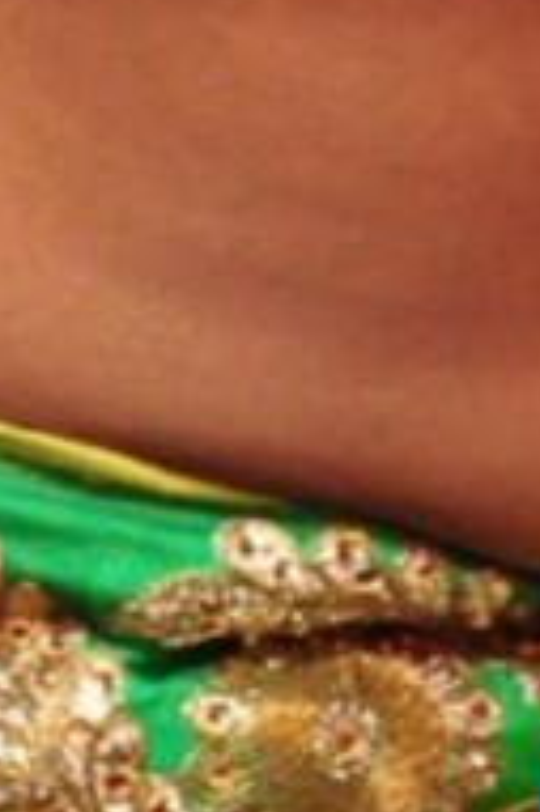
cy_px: -1082
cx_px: 1475
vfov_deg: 5.0
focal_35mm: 401
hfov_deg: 3.4
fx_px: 9038
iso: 2000
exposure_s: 1/125
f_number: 5.6
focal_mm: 34
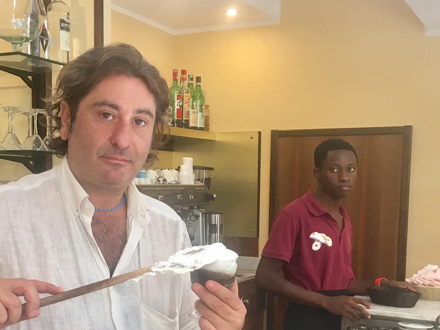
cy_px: 252
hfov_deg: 34.8
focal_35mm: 55
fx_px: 699
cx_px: 175
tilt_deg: -5.3
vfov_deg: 26.2
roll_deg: -0.7
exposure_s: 1/33
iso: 32
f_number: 2.2
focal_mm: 4.15
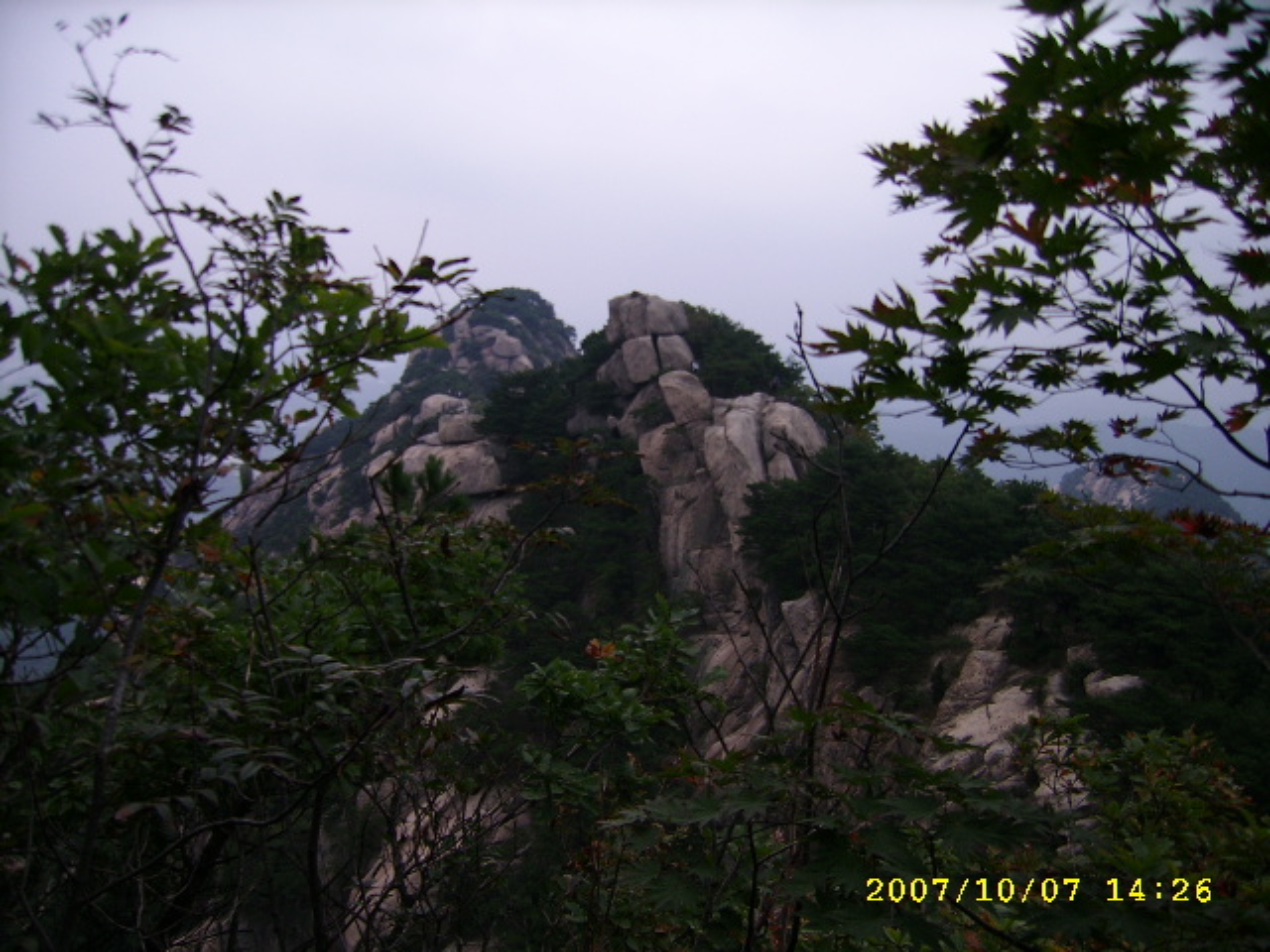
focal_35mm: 35
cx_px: 635
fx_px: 1284
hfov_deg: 52.6
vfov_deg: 40.7
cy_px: 476
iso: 50
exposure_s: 1/272
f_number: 2.8
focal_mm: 5.95
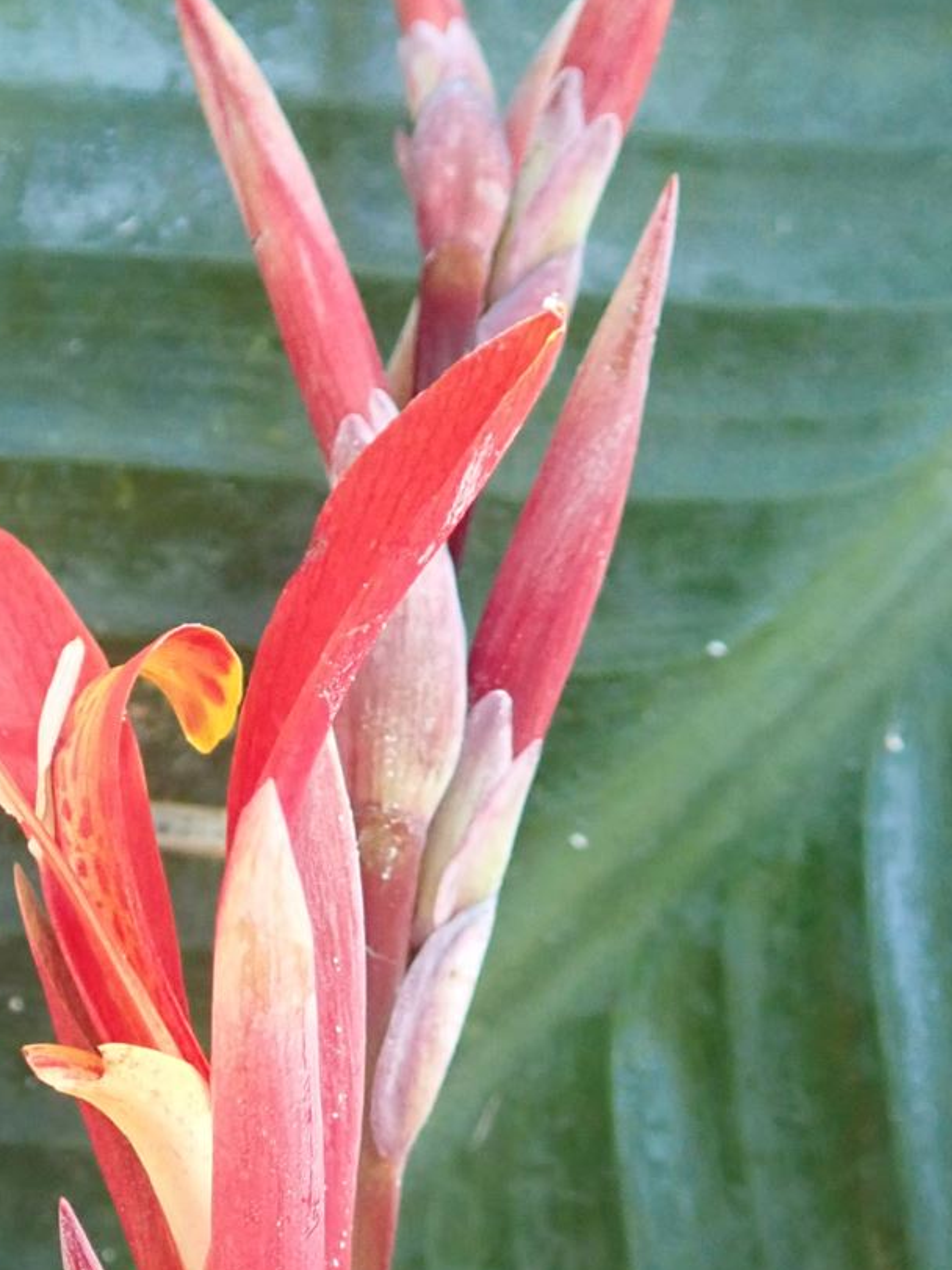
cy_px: 952
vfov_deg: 26.0
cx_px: 97
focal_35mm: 74
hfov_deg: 19.5
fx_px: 2714
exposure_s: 1/125
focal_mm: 5.5
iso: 640
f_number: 2.3
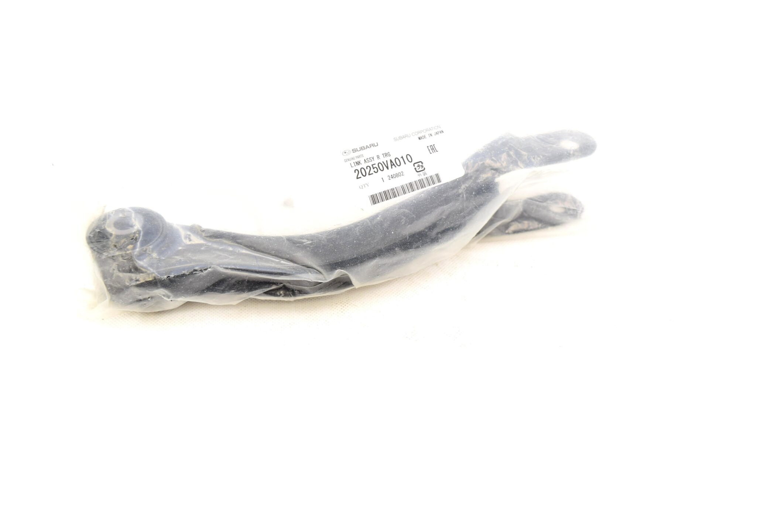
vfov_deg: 34.3
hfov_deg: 49.5
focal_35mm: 39
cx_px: 378
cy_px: 253
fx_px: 821
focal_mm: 26
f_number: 5.6
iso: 400
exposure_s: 1/125
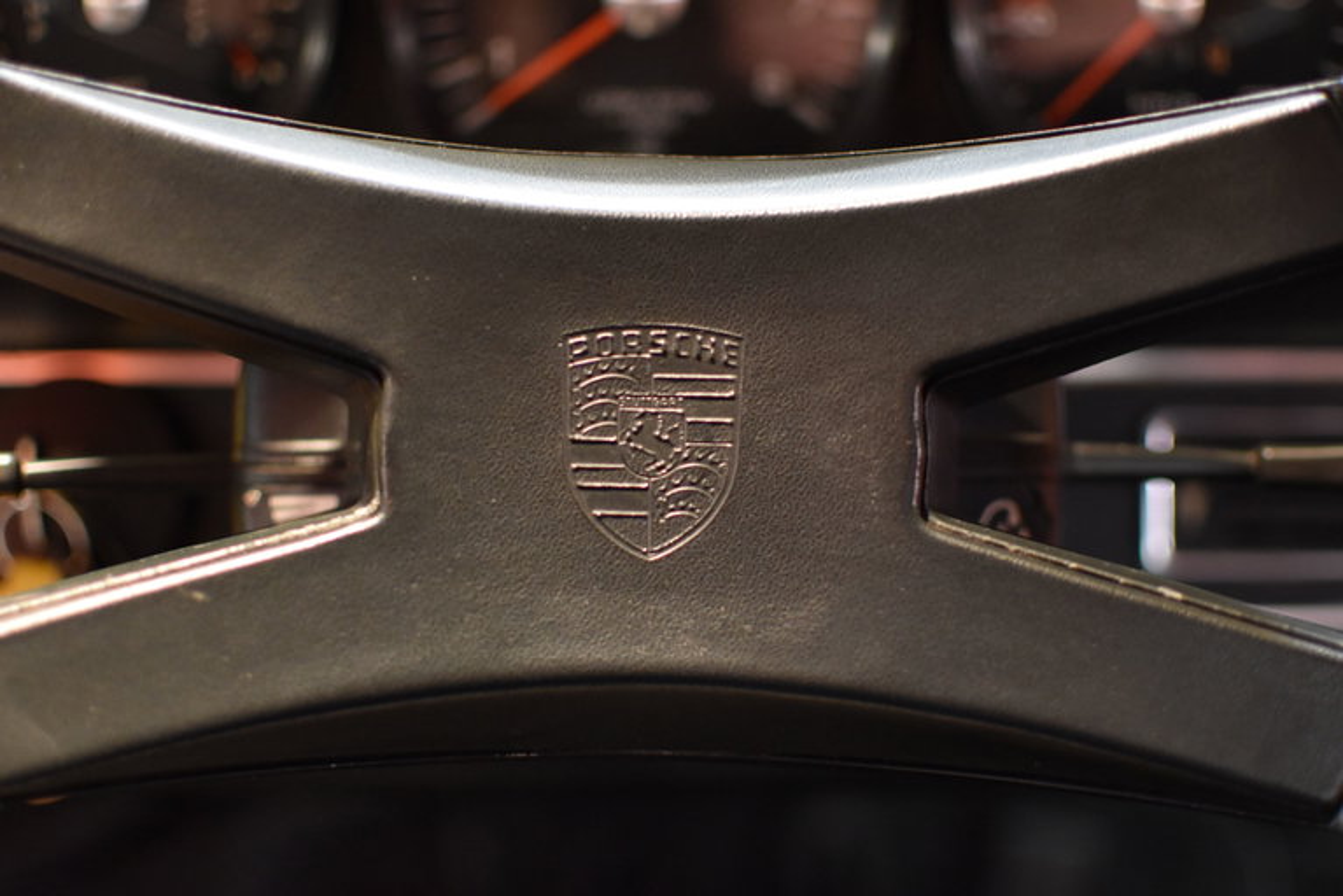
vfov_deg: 25.8
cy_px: 448
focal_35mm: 52
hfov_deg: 37.8
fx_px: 1959
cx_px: 672
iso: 2000
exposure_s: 1/60
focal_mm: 35
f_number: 1.8
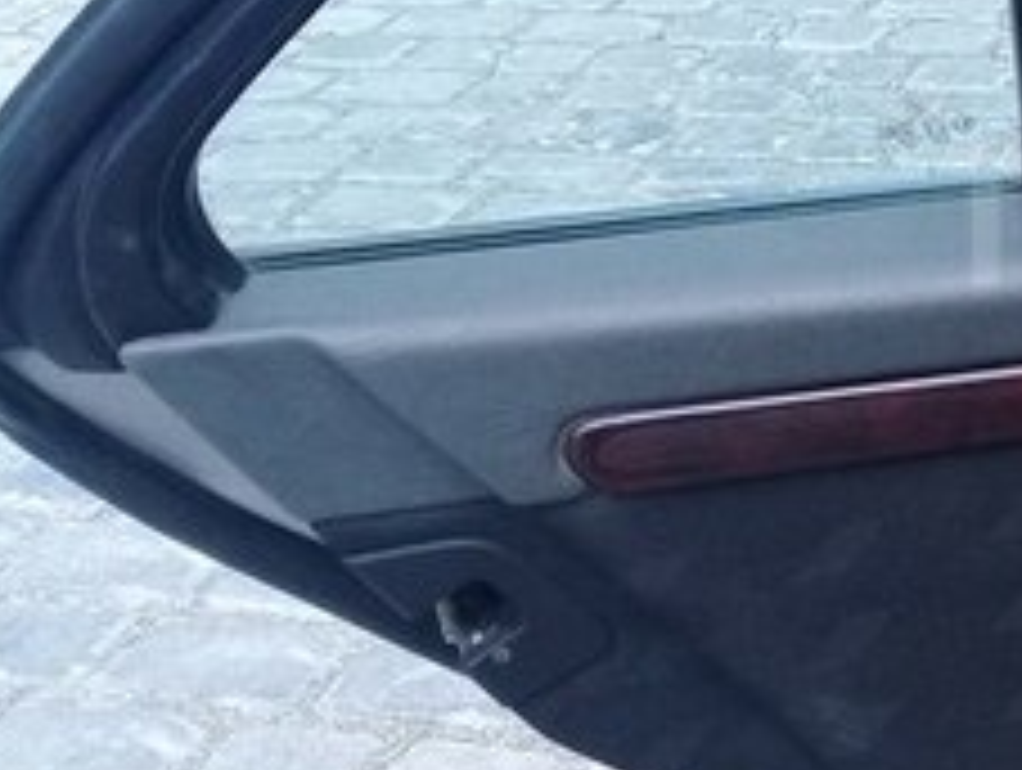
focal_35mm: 90
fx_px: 2661
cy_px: 218
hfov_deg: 19.7
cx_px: 1396
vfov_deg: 16.4
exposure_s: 1/328
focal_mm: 3.3
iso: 64
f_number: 2.2
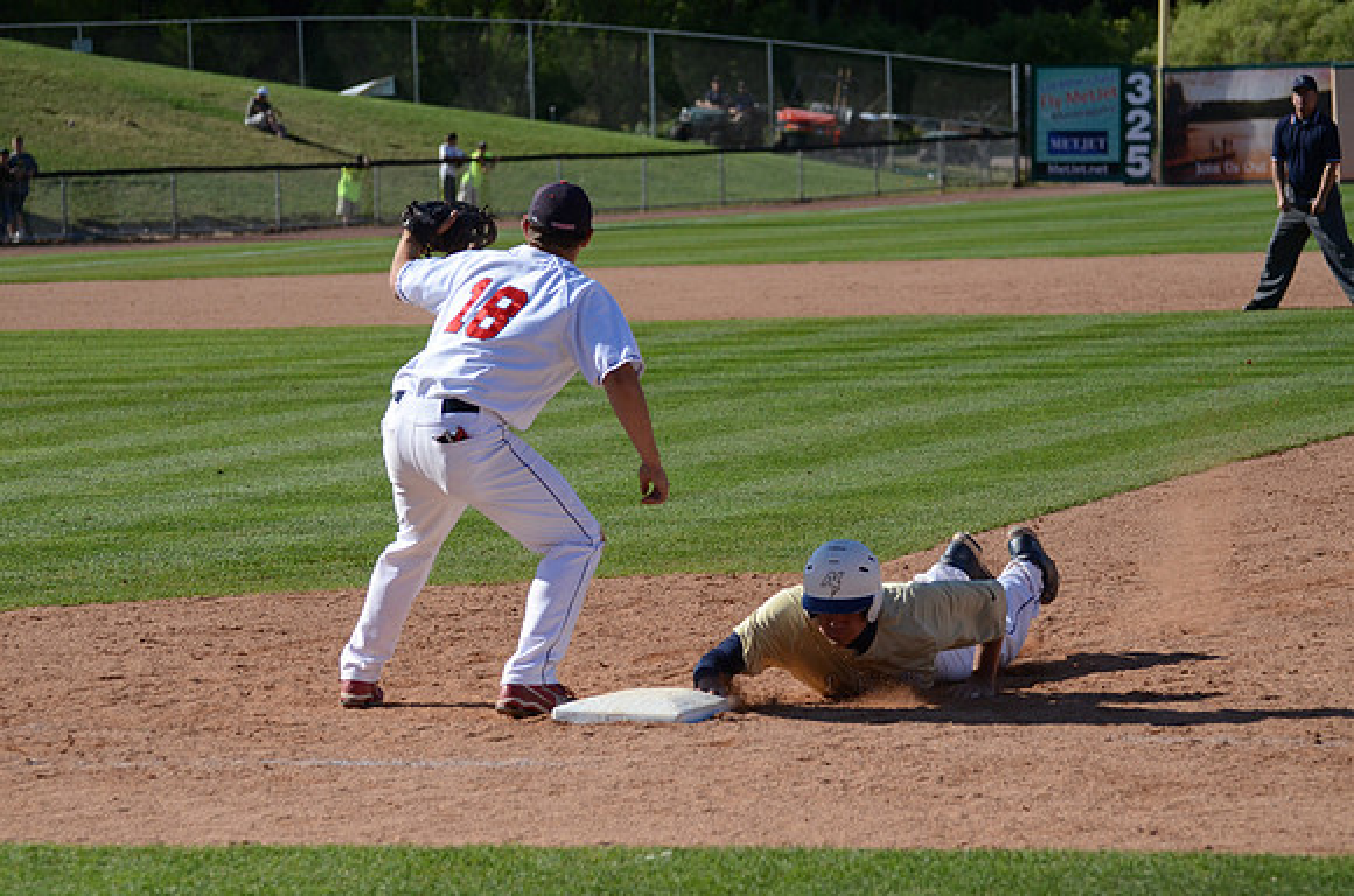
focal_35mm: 147
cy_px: 448
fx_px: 5517
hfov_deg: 14.0
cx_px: 677
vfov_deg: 9.3
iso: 800
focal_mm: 98
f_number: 4.5
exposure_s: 1/8000
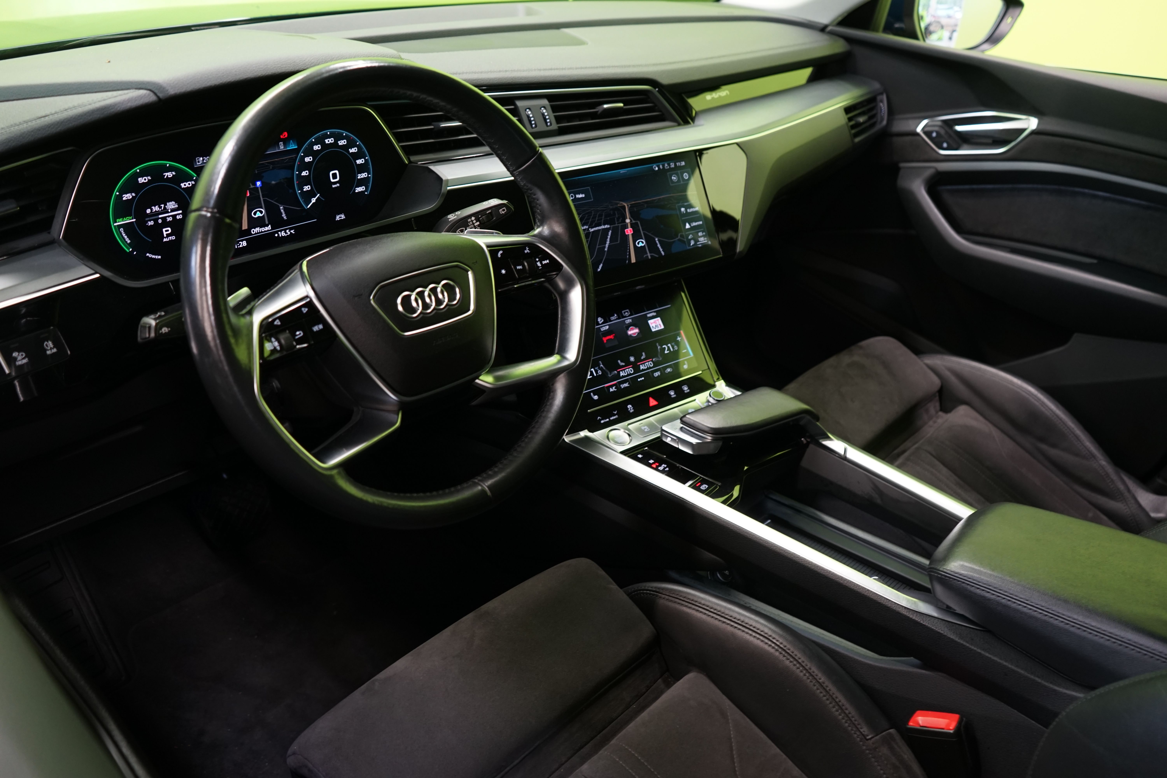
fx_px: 1037
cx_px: 584
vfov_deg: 41.1
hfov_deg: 58.7
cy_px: 389
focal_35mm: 32
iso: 800
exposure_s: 1/13
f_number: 4.5
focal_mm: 32
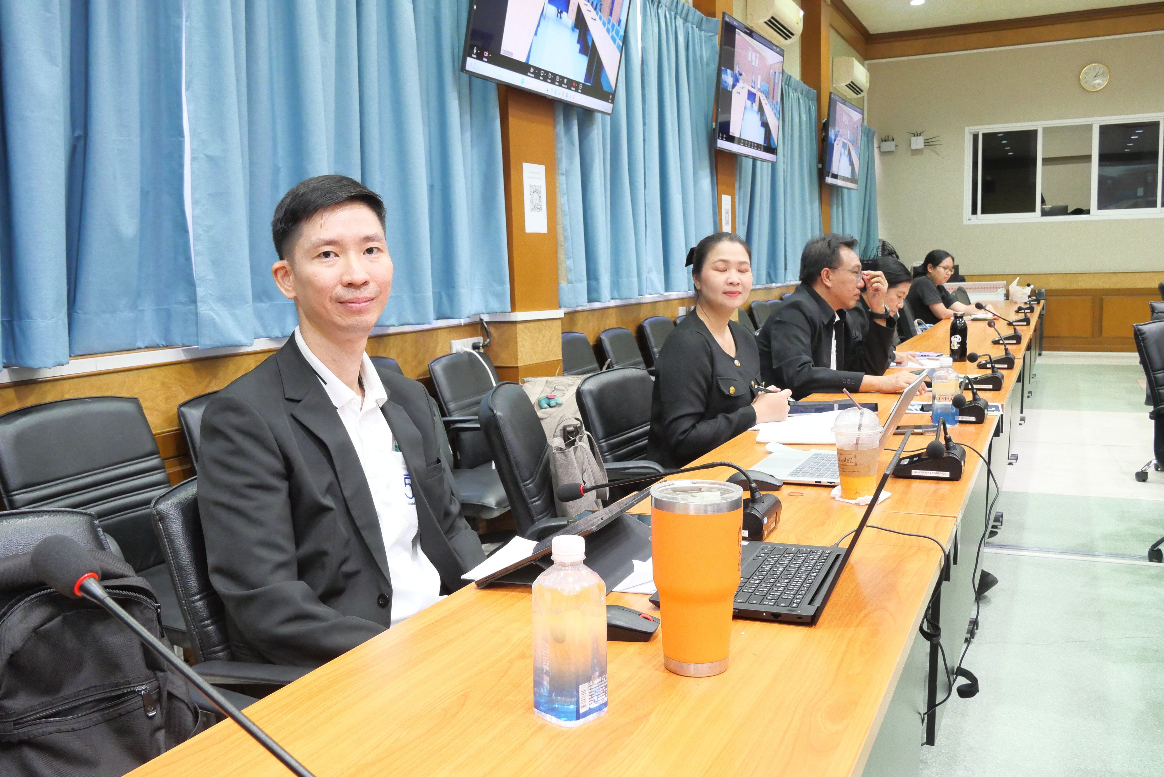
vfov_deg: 42.4
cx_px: 582
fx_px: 1003
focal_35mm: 31
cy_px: 388
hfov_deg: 60.3
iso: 2000
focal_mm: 15
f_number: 5.6
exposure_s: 1/15
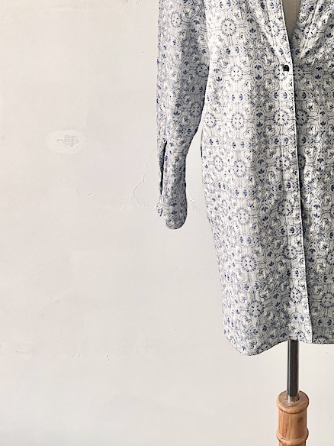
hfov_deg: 24.7
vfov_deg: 31.5
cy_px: 9
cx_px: 319
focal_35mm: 57
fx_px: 733
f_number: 1.6
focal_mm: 5.96
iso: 250
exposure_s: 1/60
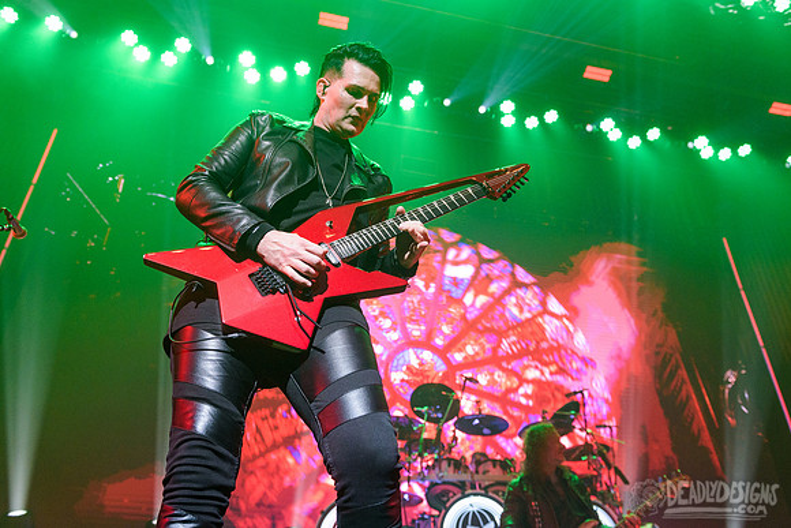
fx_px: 699
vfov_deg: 41.3
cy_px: 239
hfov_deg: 59.0
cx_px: 396
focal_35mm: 32
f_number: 4
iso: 3200
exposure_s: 1/640
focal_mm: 29
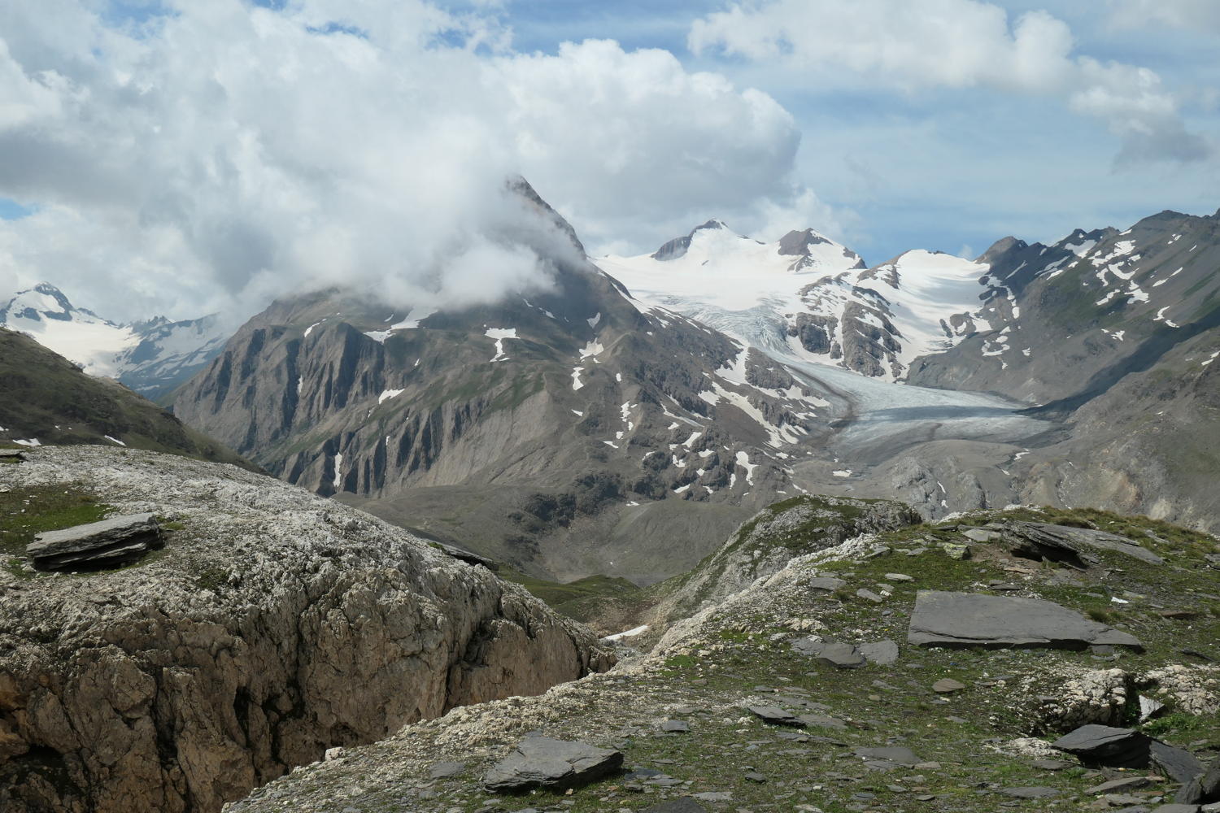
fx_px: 1457
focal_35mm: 43
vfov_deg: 31.2
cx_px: 610
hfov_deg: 45.4
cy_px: 406
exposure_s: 1/1000
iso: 200
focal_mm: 15.8
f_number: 8
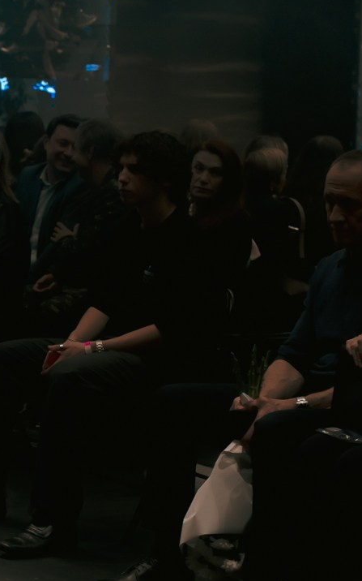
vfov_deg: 15.5
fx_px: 2117
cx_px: -113
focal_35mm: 134
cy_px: 162
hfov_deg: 9.6
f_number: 3.5
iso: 1600
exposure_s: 1/200
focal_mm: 49
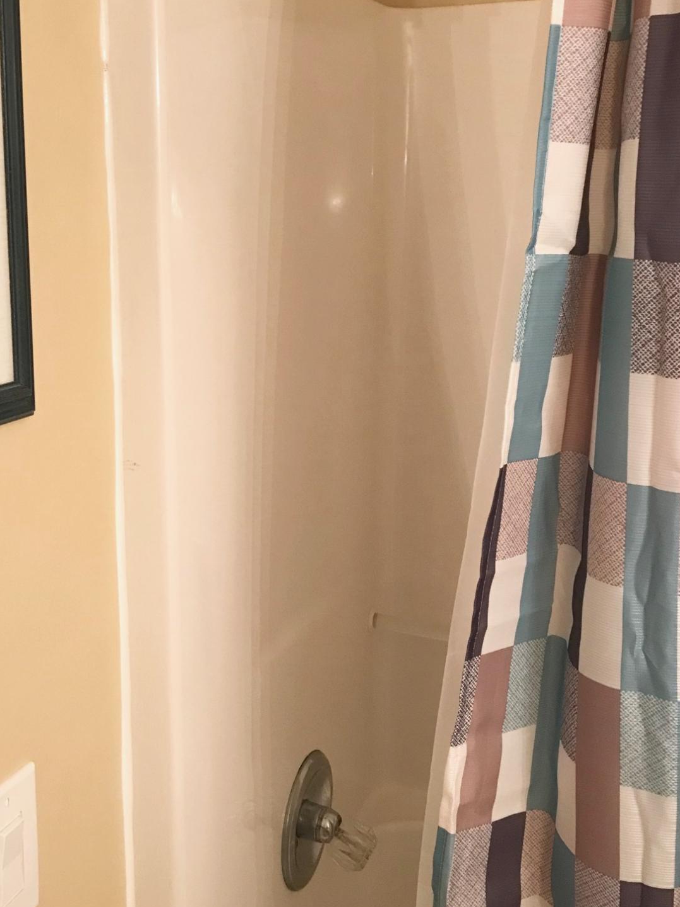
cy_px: 395
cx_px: 220
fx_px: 1021
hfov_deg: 36.4
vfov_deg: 47.7
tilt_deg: -8.7
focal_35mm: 39
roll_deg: +1.8
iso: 50
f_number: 1.8
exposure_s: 1/15
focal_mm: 3.99
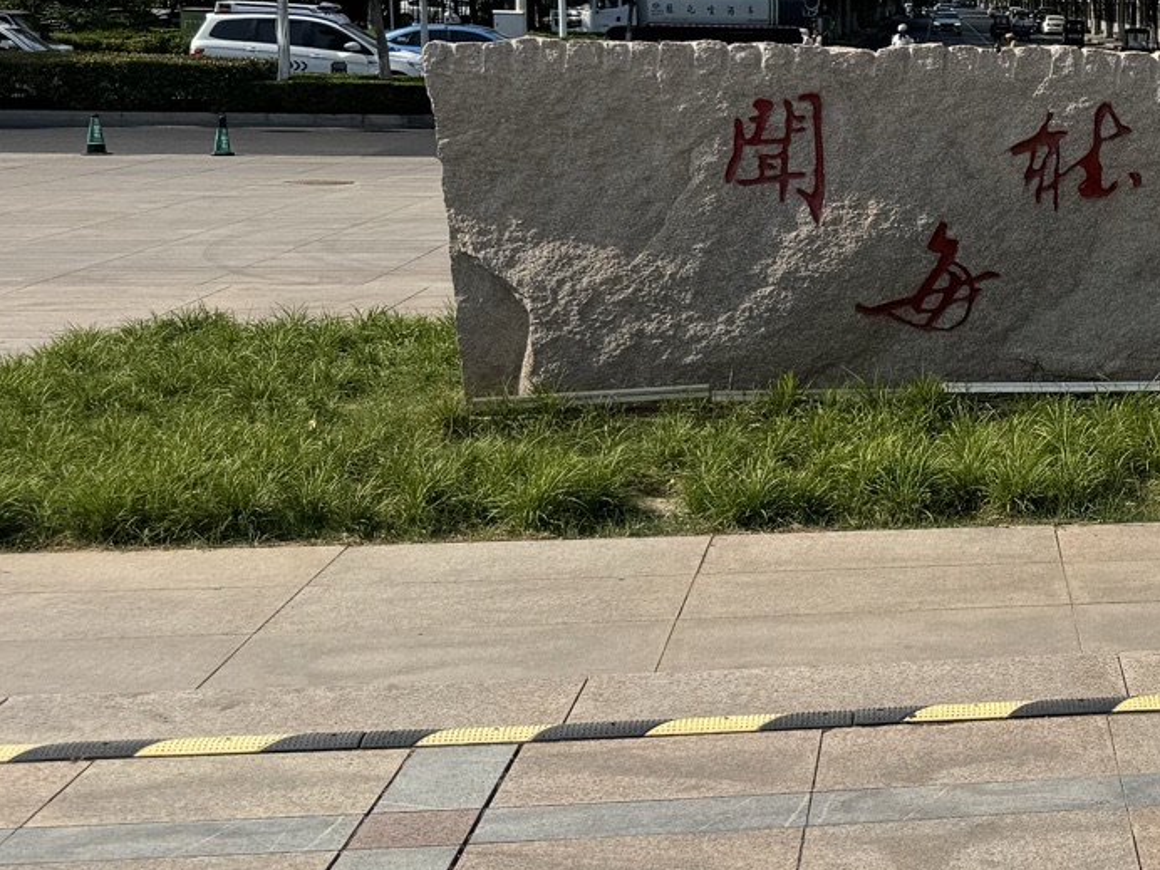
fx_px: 2379
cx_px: 1462
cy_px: 260
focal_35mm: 71
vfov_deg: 20.6
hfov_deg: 24.3
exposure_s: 1/5814
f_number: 1.78
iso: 80
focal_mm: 6.76
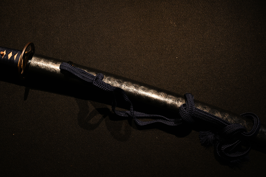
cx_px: 133
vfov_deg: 27.0
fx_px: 369
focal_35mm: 50
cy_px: 88
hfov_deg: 39.6
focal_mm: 50
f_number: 6.3
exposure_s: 1/25
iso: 1100
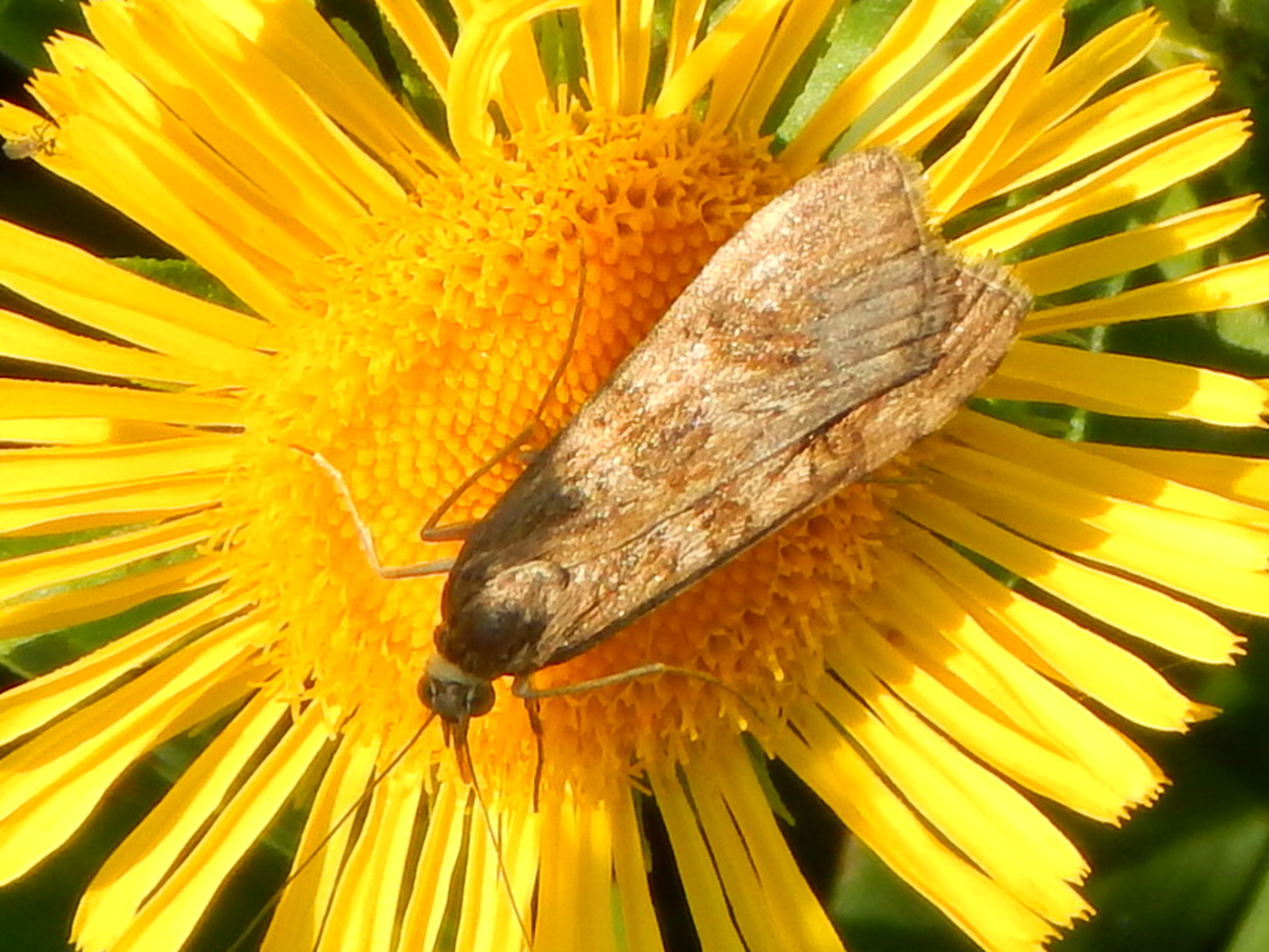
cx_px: 634
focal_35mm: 315
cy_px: 476
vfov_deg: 4.7
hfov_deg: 6.3
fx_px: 11549
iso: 125
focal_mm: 56.5
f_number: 5.7
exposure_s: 1/400
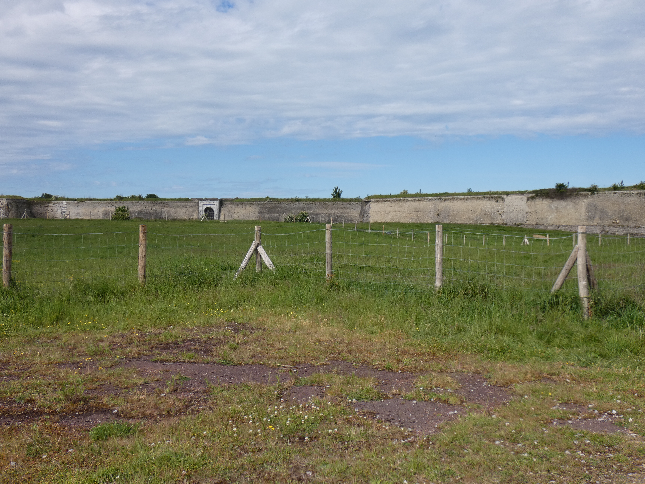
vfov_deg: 37.7
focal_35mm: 38
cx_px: 322
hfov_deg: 49.0
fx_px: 708
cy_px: 242
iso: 80
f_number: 3.5
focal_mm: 6.8
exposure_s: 1/1000
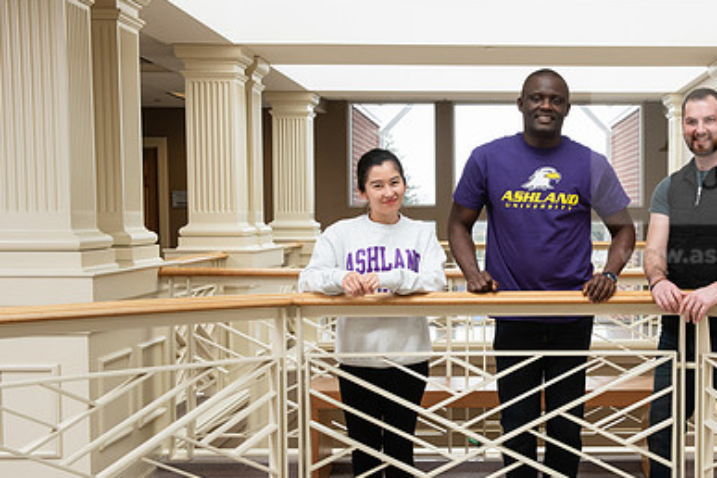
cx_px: 535
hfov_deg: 32.8
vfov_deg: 22.6
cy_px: 294
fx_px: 1195
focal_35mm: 60
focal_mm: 40
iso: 1250
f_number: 8
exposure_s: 1/200
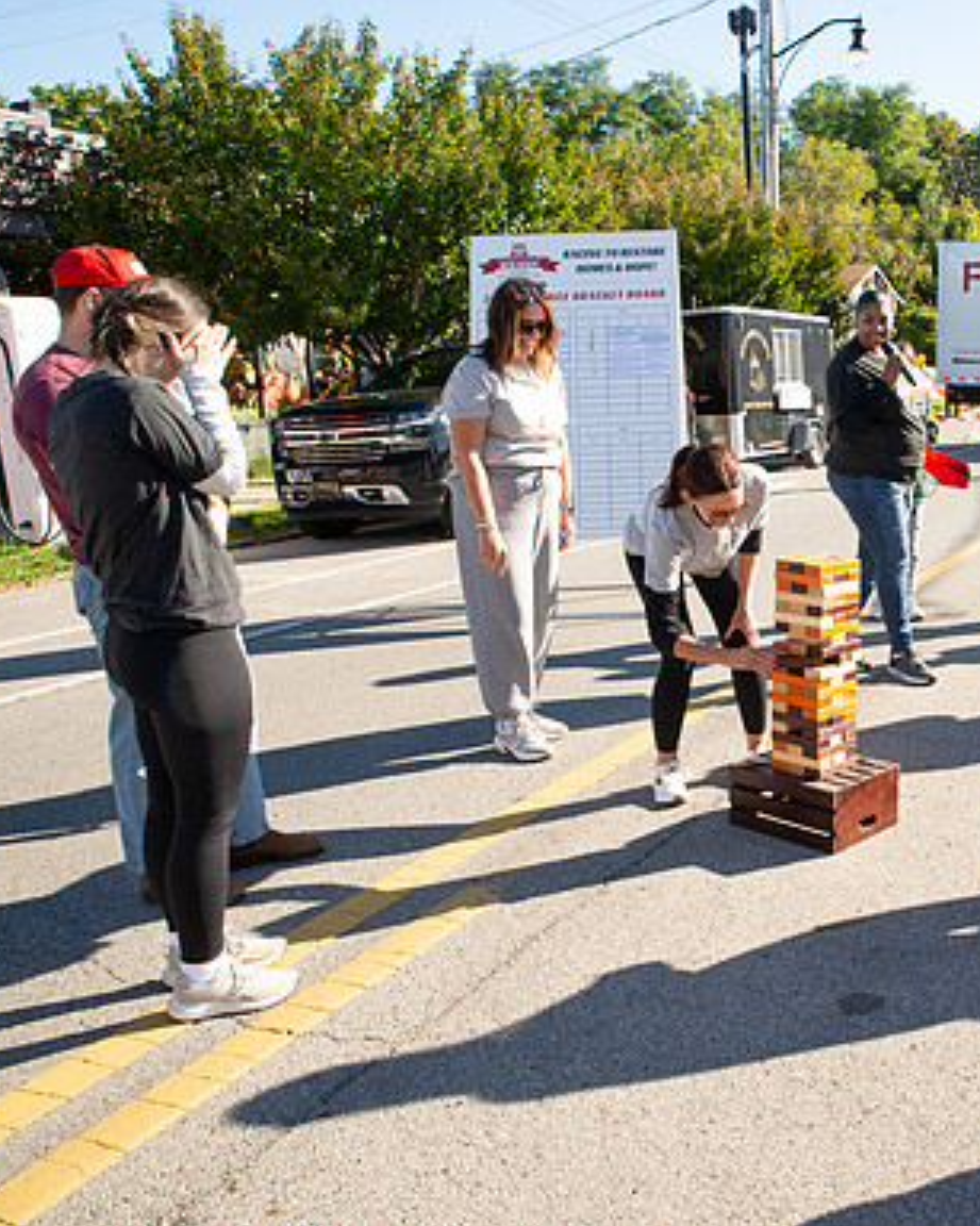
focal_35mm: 34
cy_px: 611
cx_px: 881
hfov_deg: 40.1
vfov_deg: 52.9
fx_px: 1233
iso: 400
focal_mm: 24
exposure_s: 1/200
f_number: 10
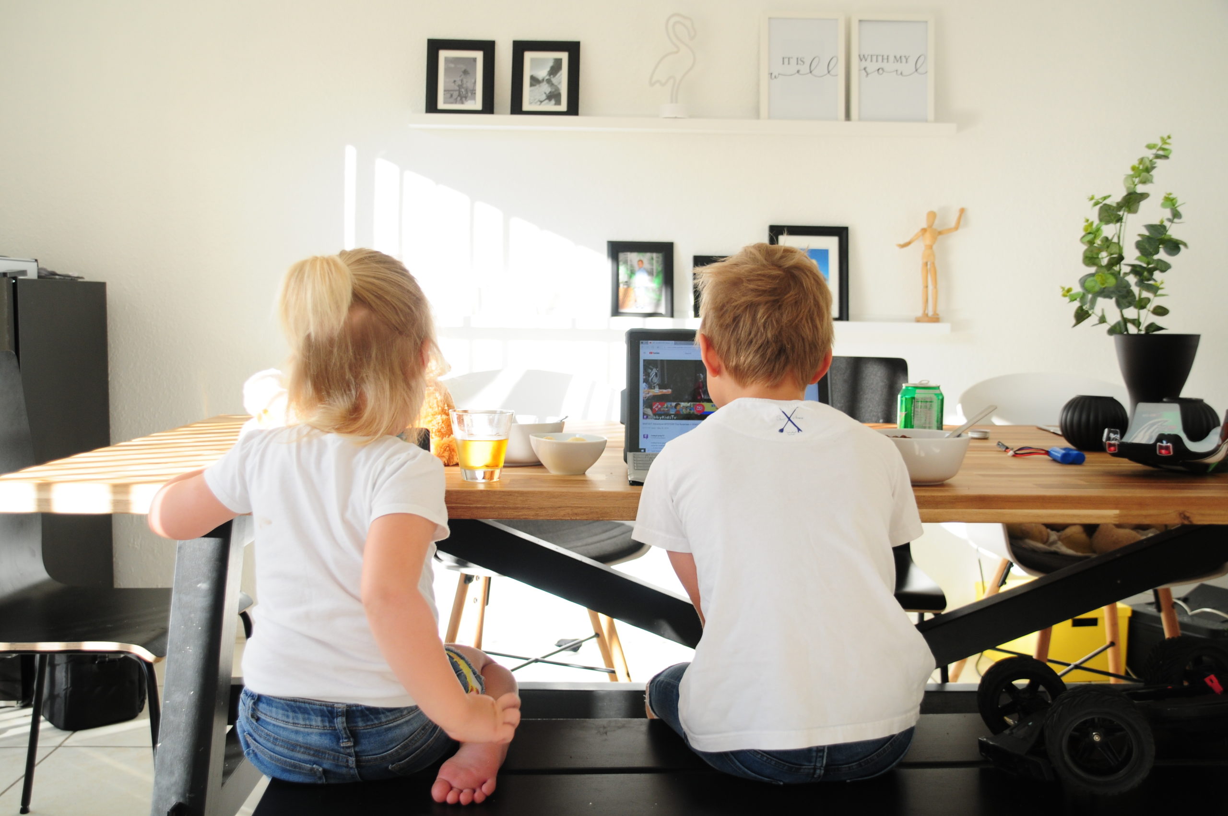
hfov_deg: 51.3
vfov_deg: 35.4
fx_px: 1278
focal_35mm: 38
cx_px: 614
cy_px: 408
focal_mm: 25
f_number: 4
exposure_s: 1/250
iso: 320
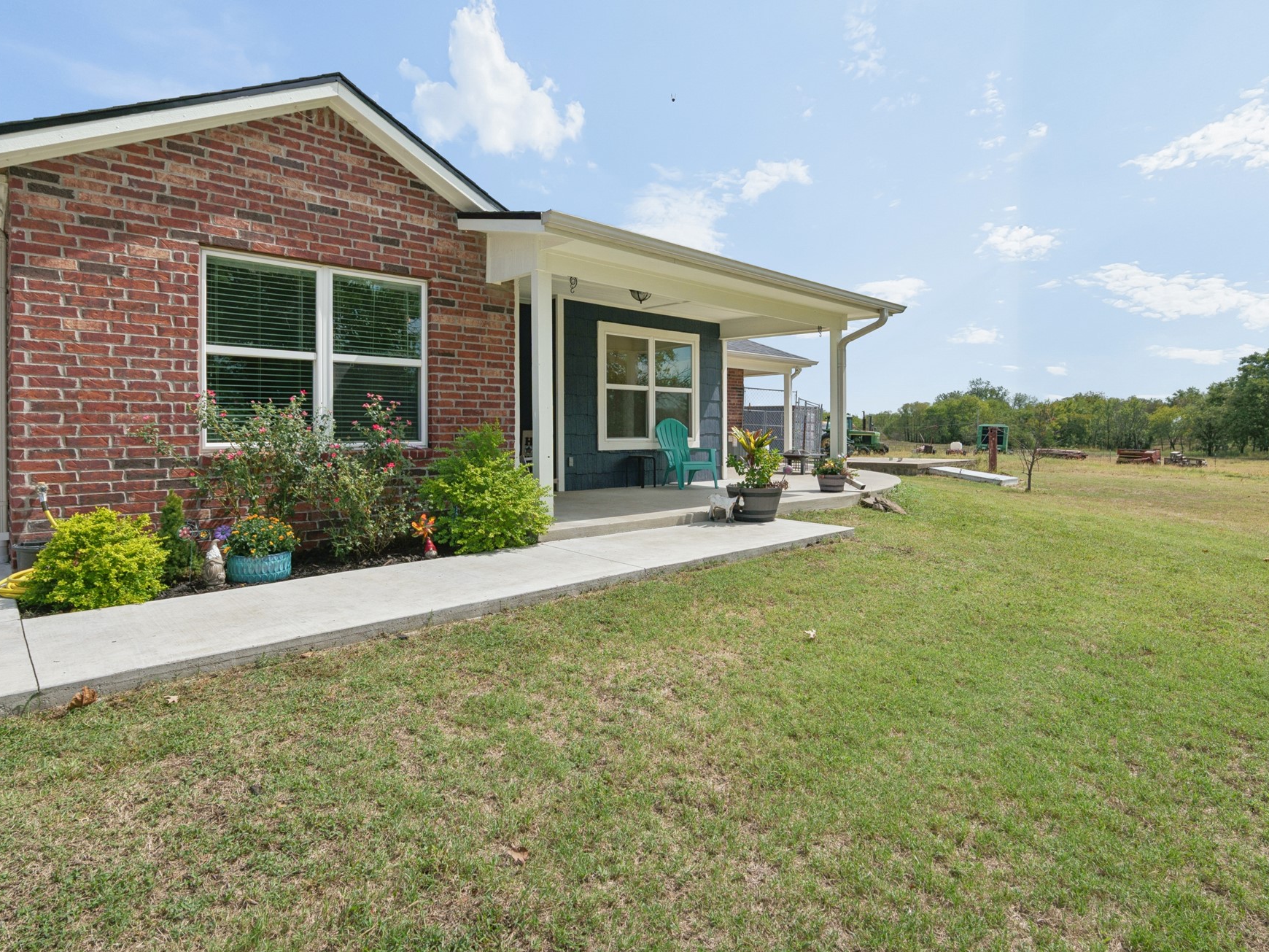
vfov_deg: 71.6
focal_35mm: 18
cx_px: 628
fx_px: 660
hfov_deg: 87.8
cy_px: 460
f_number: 7.1
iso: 640
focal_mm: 16
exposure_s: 1/3200
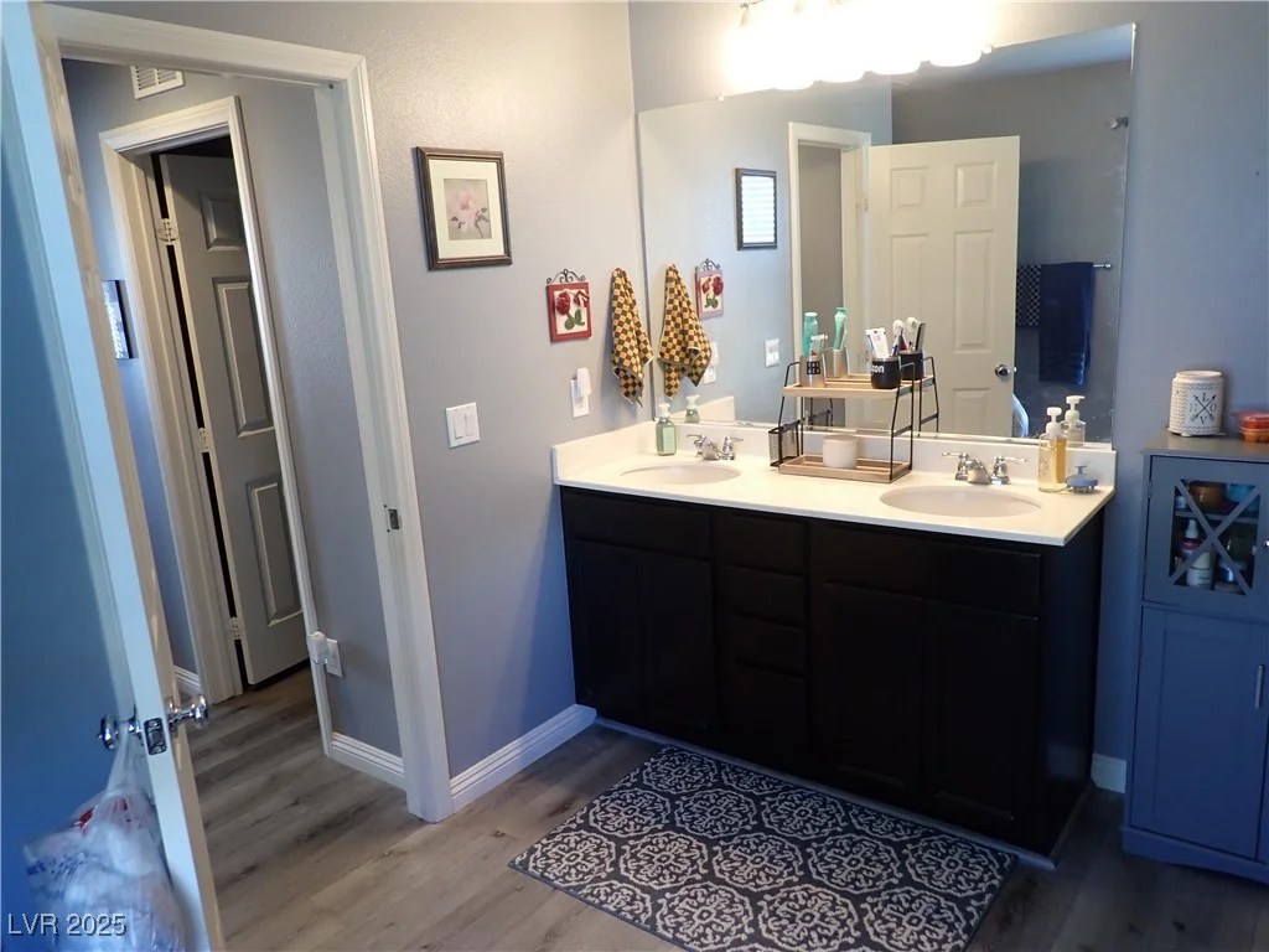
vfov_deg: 54.9
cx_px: 634
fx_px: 916
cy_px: 476
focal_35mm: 25
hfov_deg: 69.4
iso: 200
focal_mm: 4.5
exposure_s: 1/30
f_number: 2
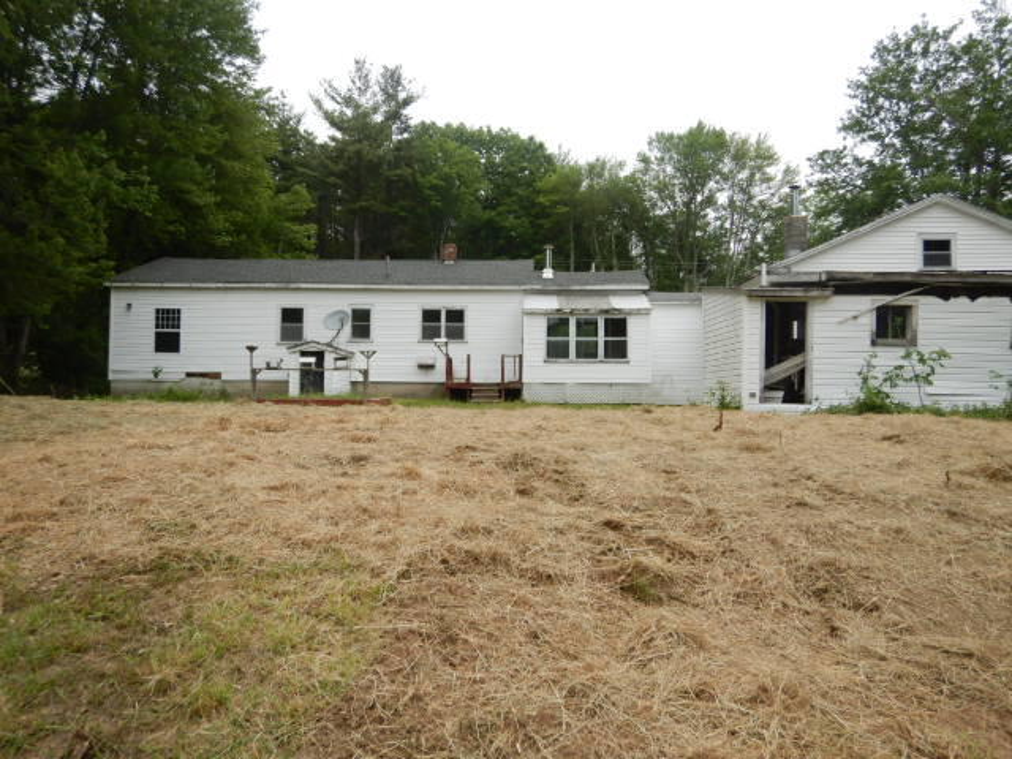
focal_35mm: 24
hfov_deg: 71.6
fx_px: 702
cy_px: 380
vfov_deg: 56.8
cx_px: 506
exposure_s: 1/640
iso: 125
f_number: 2.8
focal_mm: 4.3
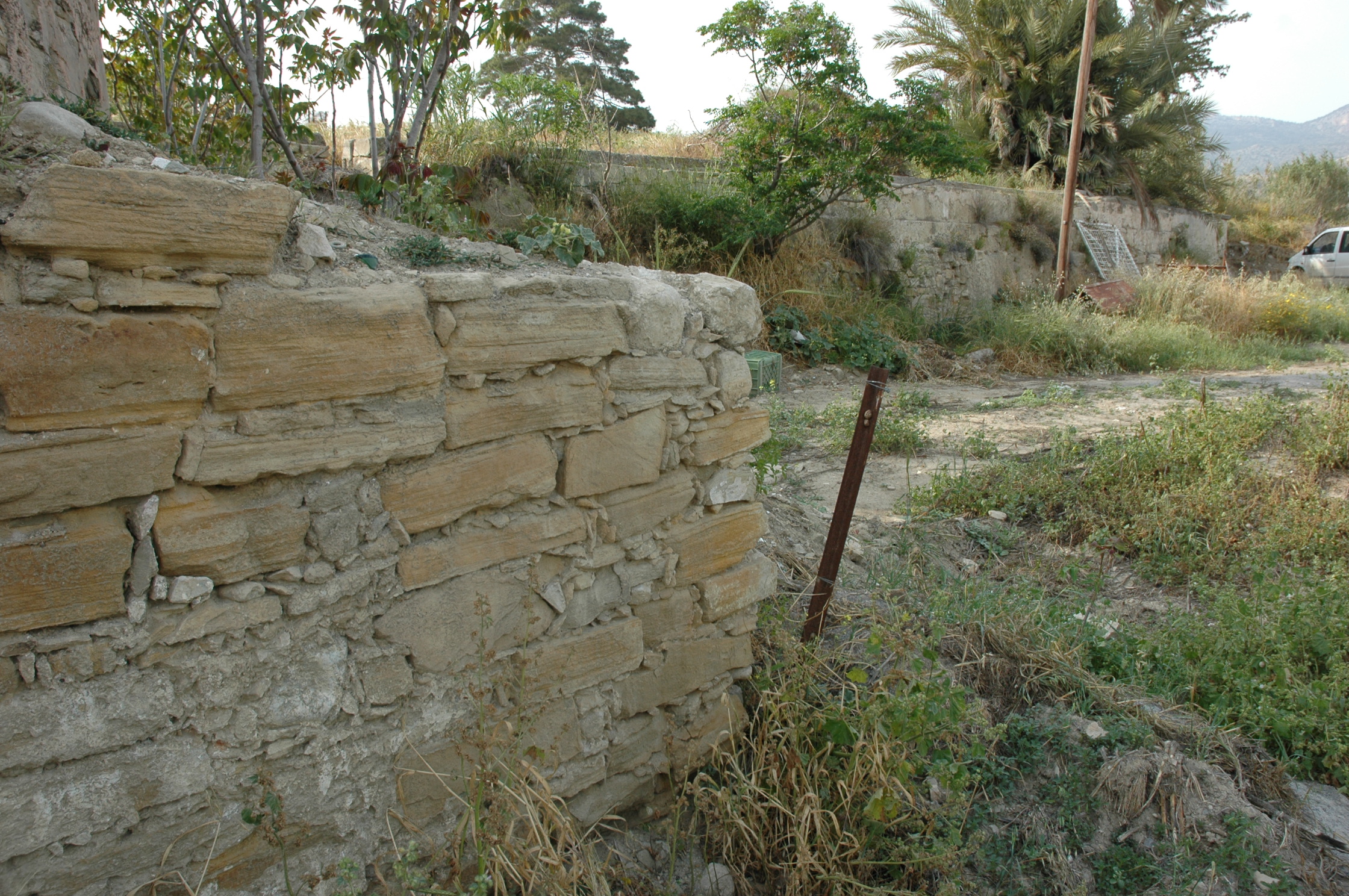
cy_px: 448
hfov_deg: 67.4
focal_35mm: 27
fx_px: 1011
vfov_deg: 47.8
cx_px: 674
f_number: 7.1
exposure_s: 1/200
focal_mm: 18
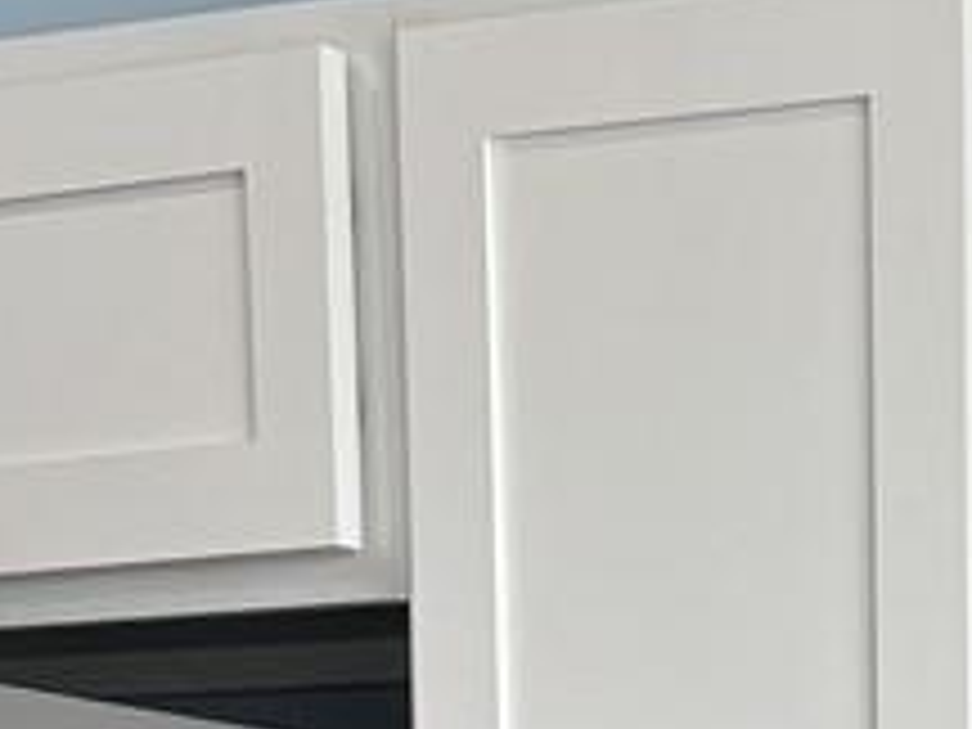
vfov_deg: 6.8
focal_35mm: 193
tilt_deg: -10.2
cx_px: 1827
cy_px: 2322
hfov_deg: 9.7
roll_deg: -1.5
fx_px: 5419
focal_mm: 5.96
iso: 64
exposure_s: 1/120
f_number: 1.6
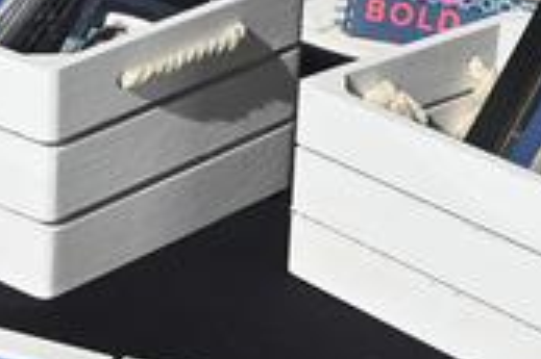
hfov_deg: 13.2
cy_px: 181
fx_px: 2257
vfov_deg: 9.1
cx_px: -141
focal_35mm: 150
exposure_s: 1/640
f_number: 9
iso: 100
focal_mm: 32.5
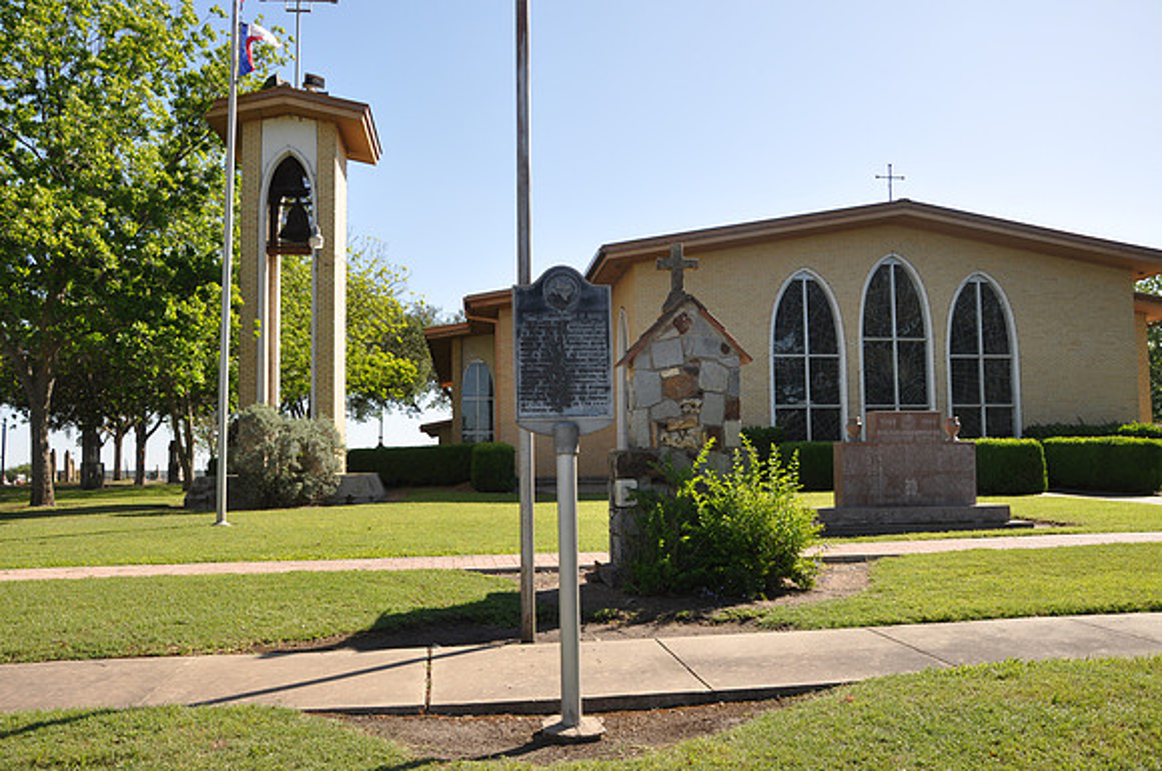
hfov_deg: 59.6
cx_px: 581
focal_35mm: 32
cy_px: 386
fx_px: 1015
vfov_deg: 41.6
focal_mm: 21
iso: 200
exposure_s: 1/200
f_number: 7.1
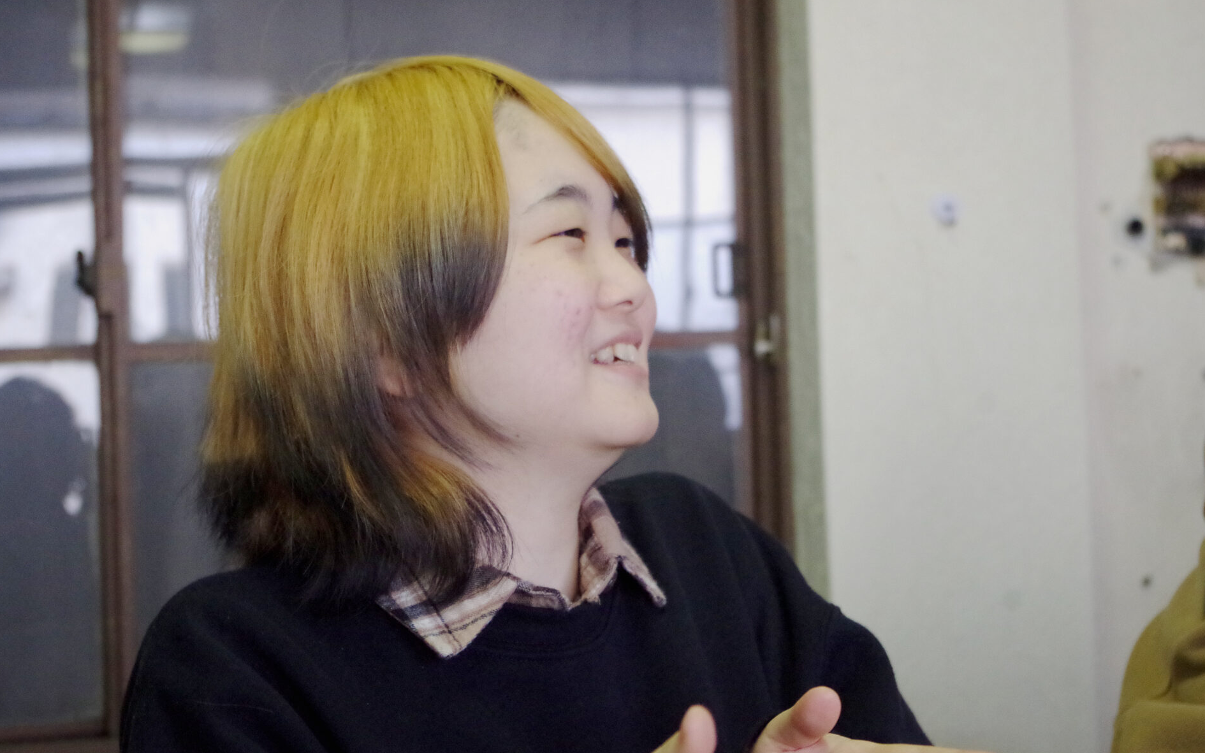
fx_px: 2036
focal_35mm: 62
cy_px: 372
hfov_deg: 33.0
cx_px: 605
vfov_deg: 21.0
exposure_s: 1/160
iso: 3200
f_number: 5.6
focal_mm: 40
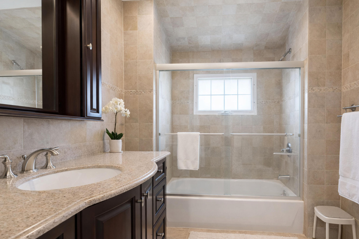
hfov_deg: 89.6
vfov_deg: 67.1
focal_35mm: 18
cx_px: 201
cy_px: 136
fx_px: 180
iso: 2000
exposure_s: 1/40
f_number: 6.4
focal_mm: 10
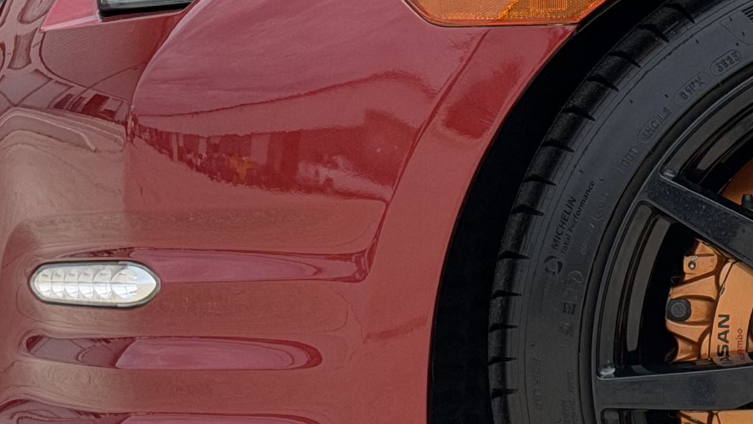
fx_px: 3494
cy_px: 207
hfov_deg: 12.1
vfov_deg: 6.9
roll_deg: -0.9
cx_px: 768
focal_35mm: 175
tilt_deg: -6.8
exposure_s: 1/4587
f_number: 1.78
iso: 80
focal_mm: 6.76
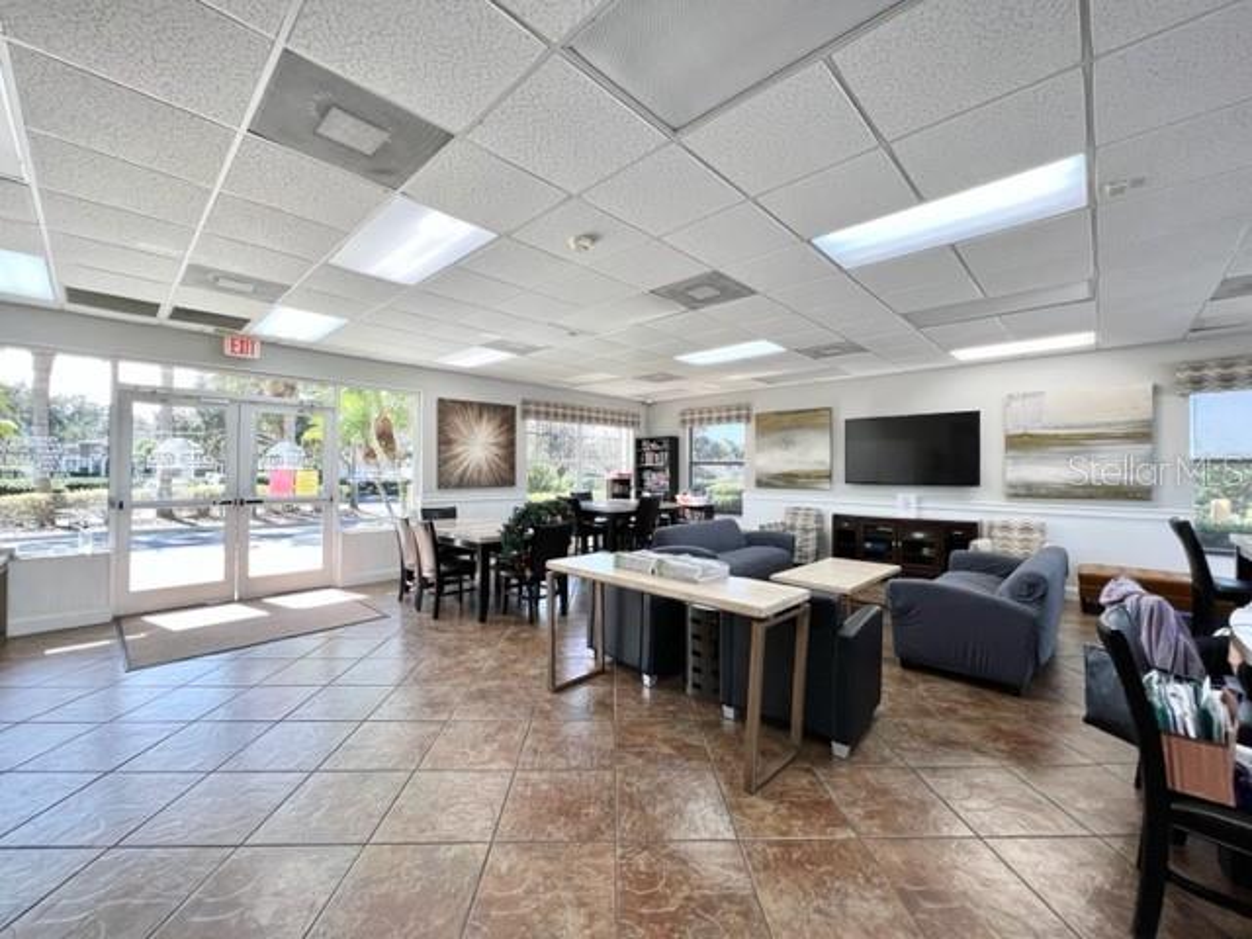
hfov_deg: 106.2
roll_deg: -0.1
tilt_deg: -0.5
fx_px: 470
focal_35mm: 13
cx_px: 626
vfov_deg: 89.9
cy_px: 470
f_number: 1.8
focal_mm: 1.57
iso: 80
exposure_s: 1/120
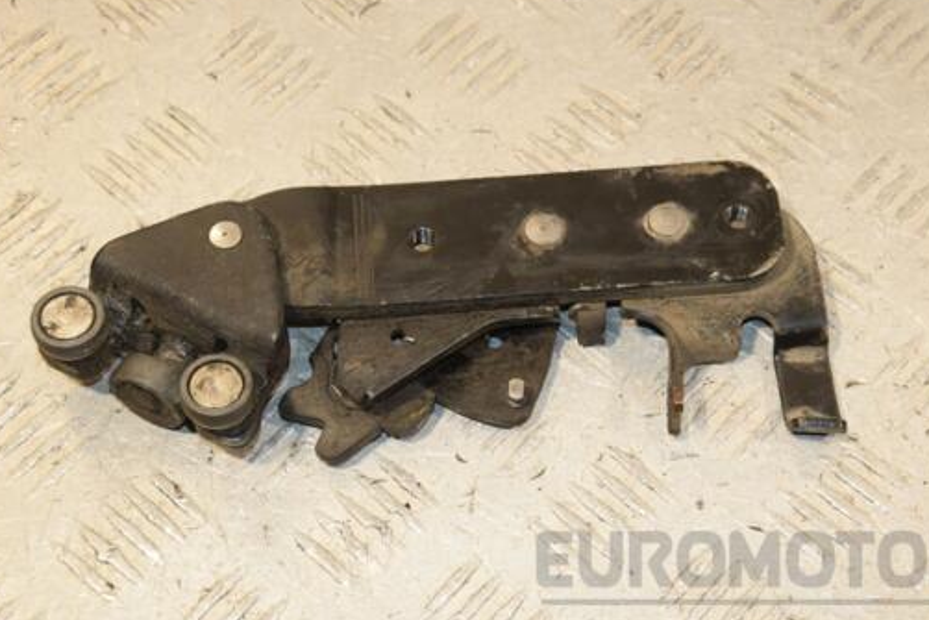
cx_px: 502
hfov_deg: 23.6
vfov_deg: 15.9
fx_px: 2220
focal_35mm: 86
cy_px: 313
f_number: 7.1
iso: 800
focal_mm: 48
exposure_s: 1/200
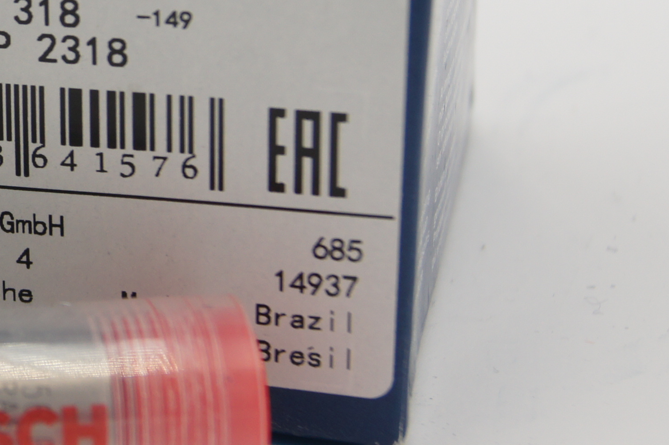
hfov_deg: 12.3
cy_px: 3
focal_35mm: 161
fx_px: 2981
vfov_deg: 8.5
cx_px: -281
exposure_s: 1/125
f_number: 5.6
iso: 200
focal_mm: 35
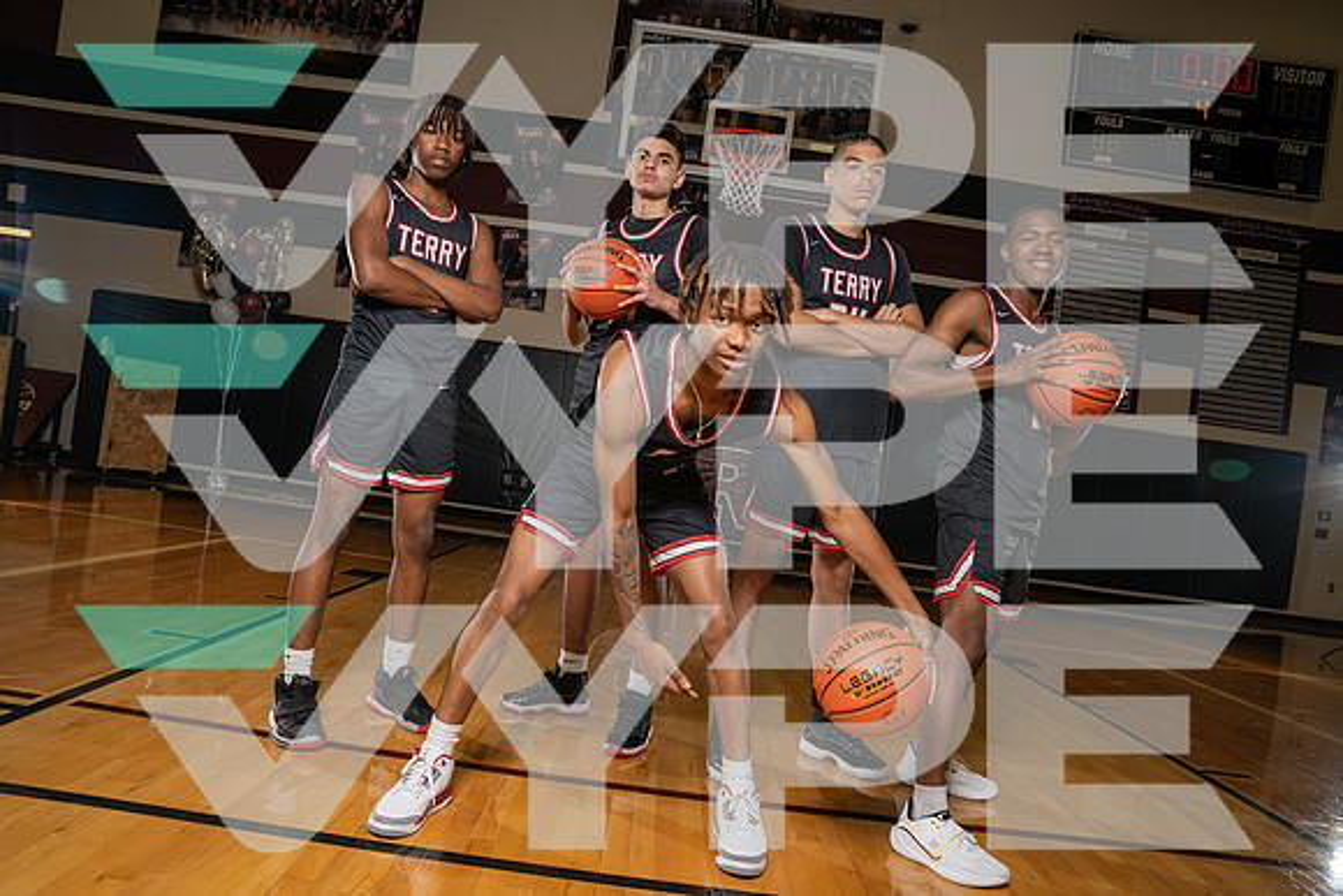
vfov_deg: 53.2
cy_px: 448
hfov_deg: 73.7
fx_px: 896
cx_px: 672
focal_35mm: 24
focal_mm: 24
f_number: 7.1
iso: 320
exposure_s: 1/250
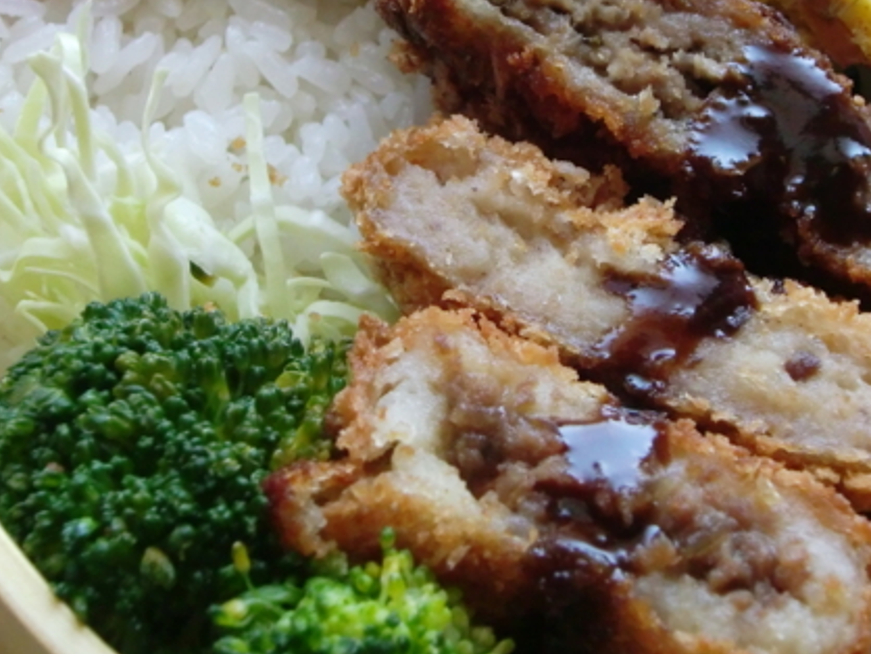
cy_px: 158
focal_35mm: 88
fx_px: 2216
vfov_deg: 16.7
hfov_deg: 22.2
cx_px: 488
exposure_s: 1/80
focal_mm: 8.2
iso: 400
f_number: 3.3
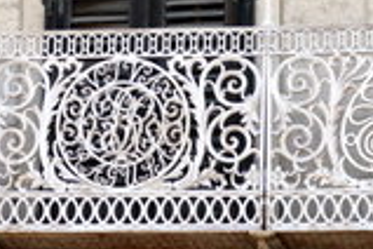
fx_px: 2393
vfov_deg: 5.9
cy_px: 130
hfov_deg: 8.9
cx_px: 136
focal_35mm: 231
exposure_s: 1/2500
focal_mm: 33.51
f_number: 3.8
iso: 800
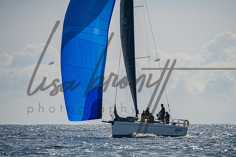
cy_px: 100
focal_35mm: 415
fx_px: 2723
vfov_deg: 3.3
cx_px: 132
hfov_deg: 5.0
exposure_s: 1/8000
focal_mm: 320
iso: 320
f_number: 6.3
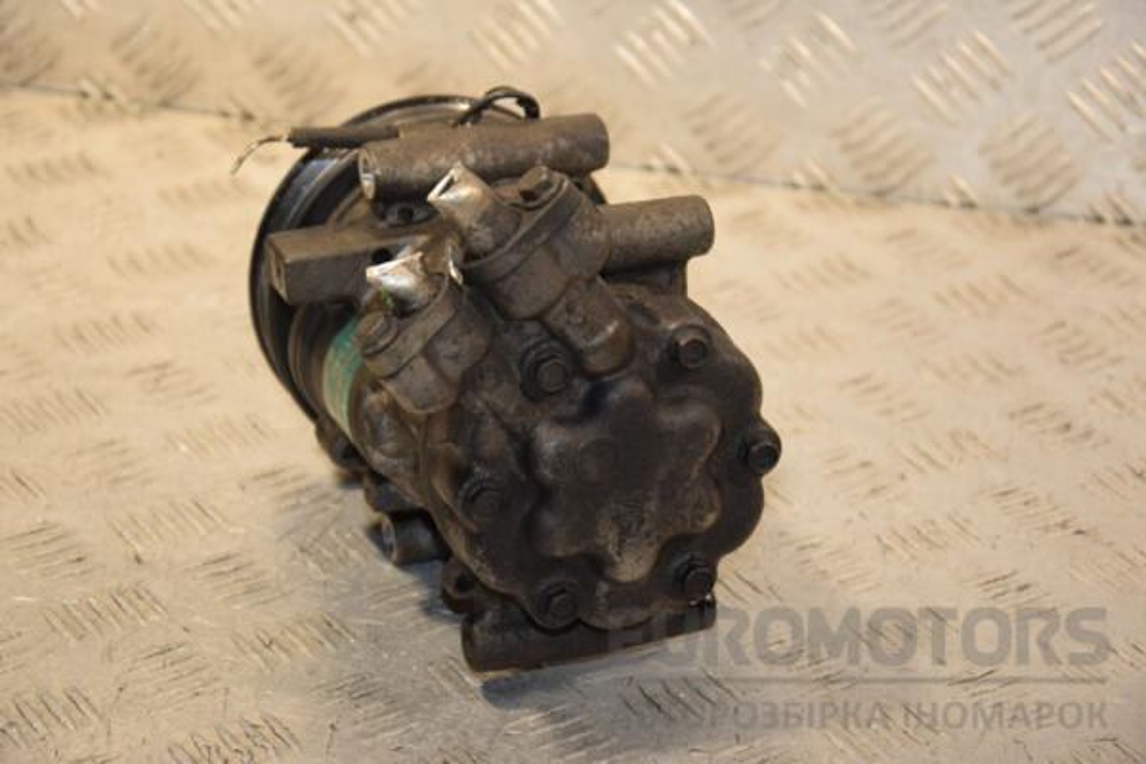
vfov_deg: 13.0
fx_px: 3342
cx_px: 573
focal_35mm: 105
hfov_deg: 19.5
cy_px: 382
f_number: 5.6
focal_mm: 70
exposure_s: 1/200
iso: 800
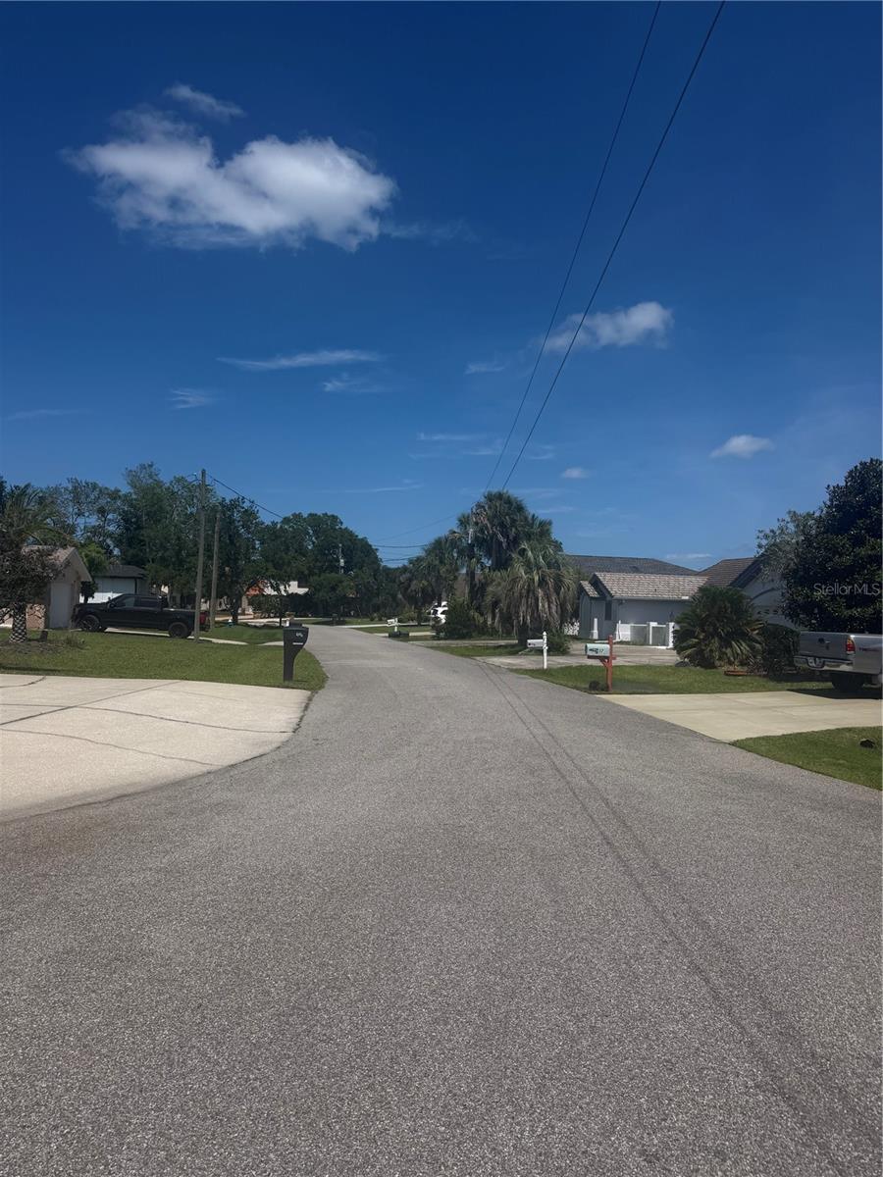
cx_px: 442
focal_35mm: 24
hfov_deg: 56.8
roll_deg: -2.5
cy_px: 588
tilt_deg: +1.0
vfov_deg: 71.6
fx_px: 816
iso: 80
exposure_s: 1/9091
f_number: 1.78
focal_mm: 6.76
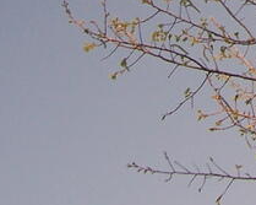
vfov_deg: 8.1
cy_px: -199
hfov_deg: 10.2
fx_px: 1378
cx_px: 421
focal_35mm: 182
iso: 80
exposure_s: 1/60
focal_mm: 6.3
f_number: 2.8
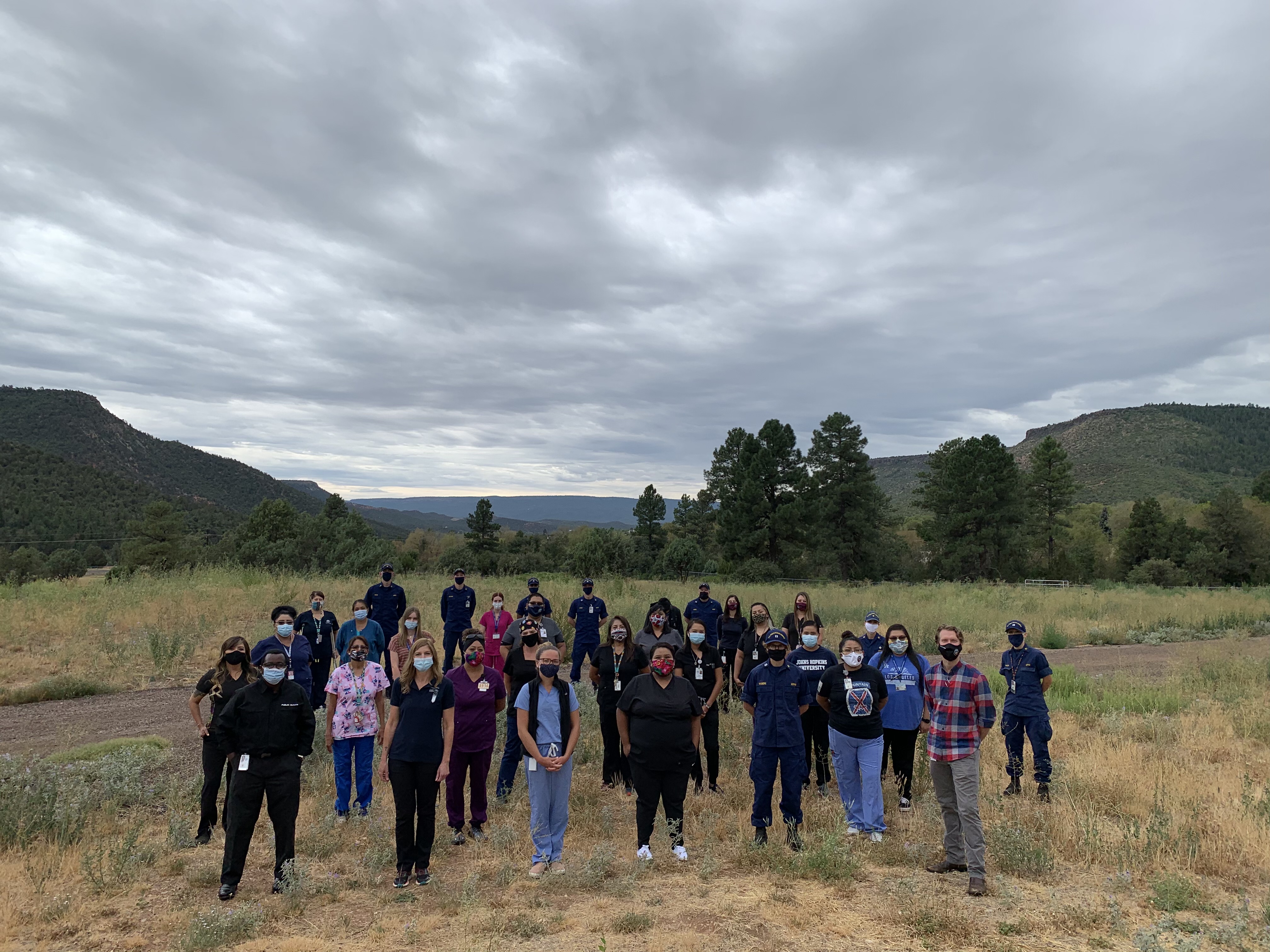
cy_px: 476
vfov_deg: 53.1
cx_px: 635
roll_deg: +0.2
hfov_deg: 67.3
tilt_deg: +2.1
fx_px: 954
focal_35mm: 26
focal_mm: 4.25
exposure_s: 1/1387
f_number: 1.8
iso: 25
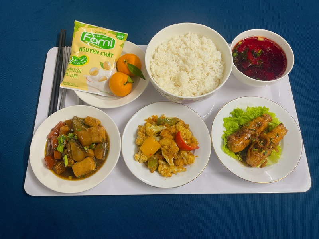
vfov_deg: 54.9
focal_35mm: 25
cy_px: 120
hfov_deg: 69.4
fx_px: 230
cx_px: 160
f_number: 1.6
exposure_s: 1/50
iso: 80
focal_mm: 5.1
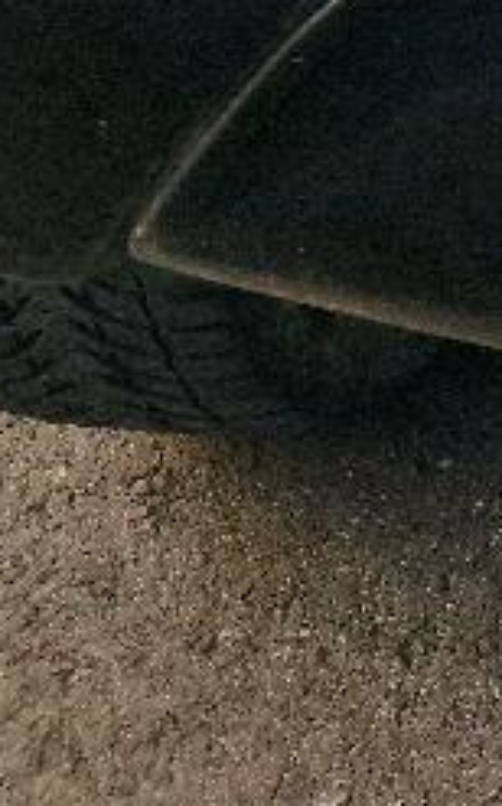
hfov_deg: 6.4
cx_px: 1750
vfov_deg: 10.0
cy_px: -1256
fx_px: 3903
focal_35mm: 178
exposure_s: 1/303
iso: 50
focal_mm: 5.4
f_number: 1.8
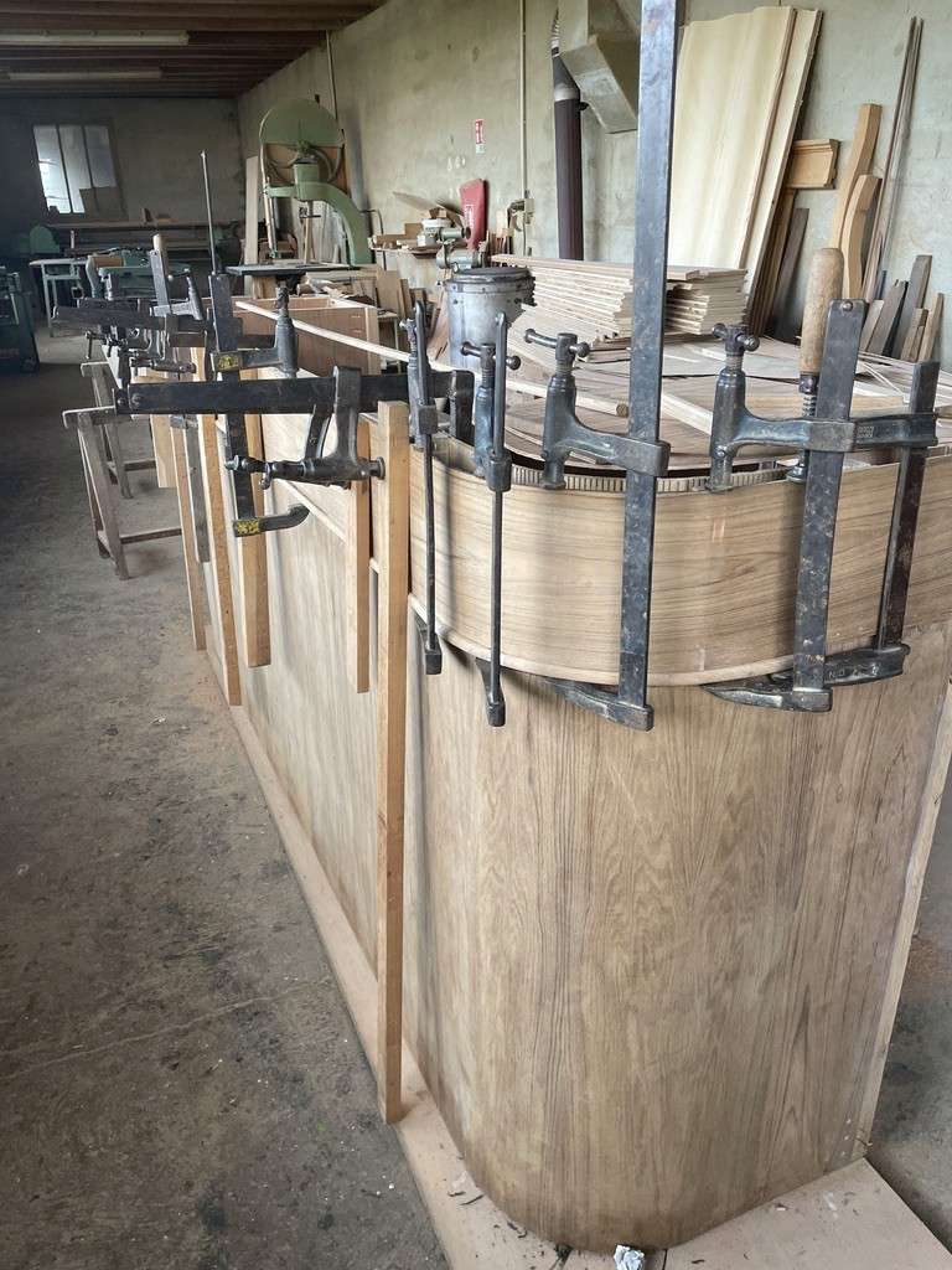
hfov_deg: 53.1
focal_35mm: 26
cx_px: 476
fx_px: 953
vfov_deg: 67.3
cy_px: 635
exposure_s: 1/121
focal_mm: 4.2
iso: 125
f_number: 1.6
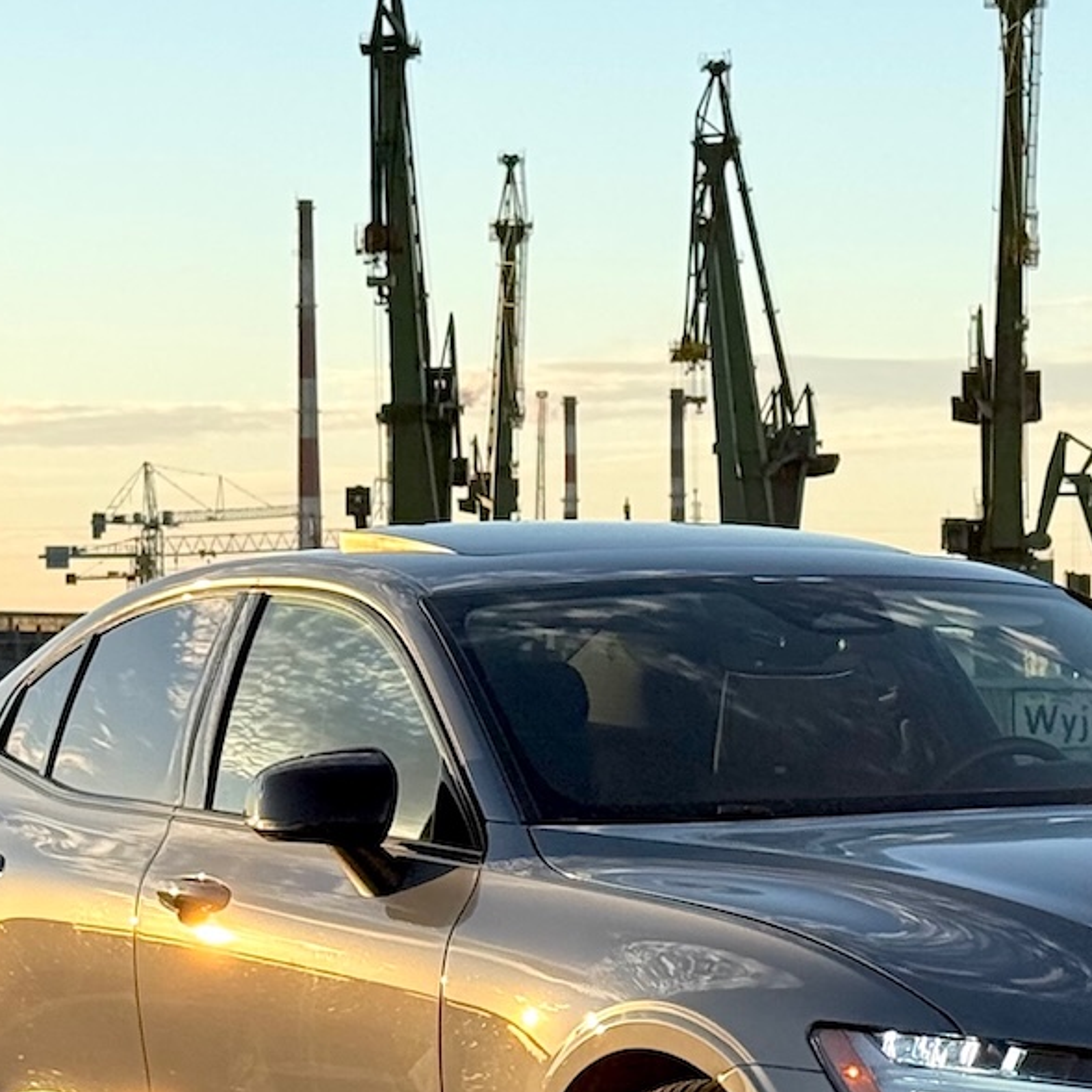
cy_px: 952
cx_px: 860
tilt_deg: -1.7
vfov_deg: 16.0
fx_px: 3855
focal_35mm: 108
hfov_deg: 16.0
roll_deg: +0.4
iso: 64
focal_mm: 6.76
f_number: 1.78
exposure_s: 1/2415
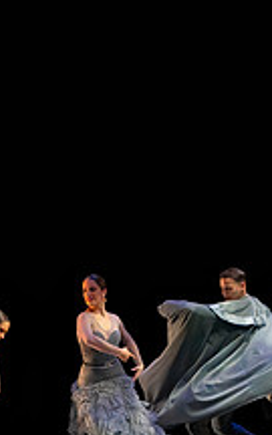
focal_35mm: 421
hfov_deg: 3.1
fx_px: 4993
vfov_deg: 5.0
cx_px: 562
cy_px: 361
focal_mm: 154
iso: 10000
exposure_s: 1/400
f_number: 5.6
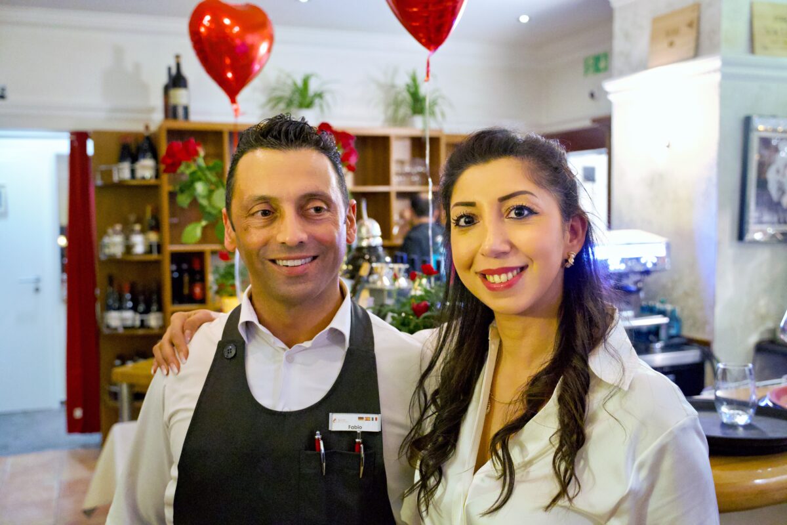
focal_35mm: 35
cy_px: 262
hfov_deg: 54.4
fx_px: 765
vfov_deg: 37.9
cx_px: 394
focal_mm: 35
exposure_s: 1/40
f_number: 4
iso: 10000
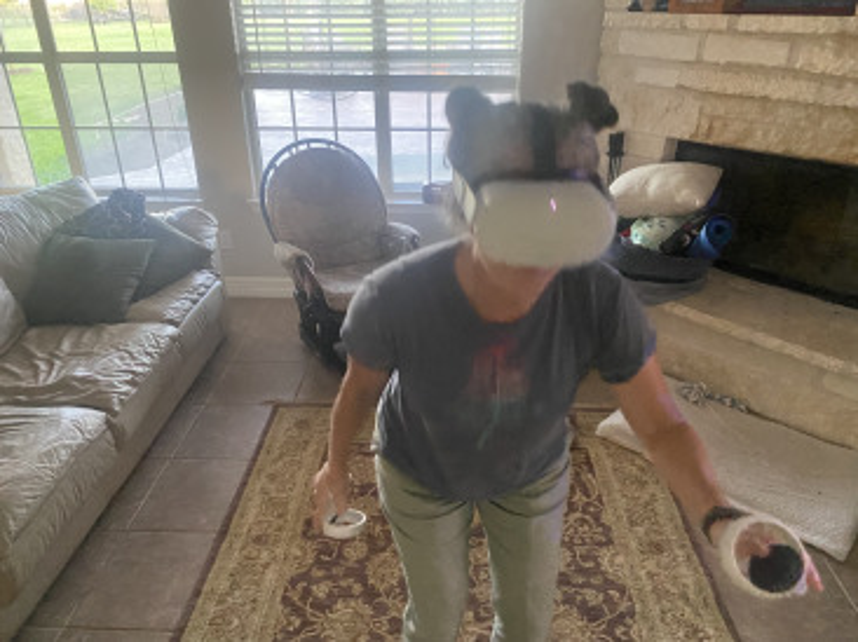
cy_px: 321
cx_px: 429
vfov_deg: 53.0
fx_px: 644
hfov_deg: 67.3
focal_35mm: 26
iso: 640
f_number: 1.8
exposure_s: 1/36
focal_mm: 4.25
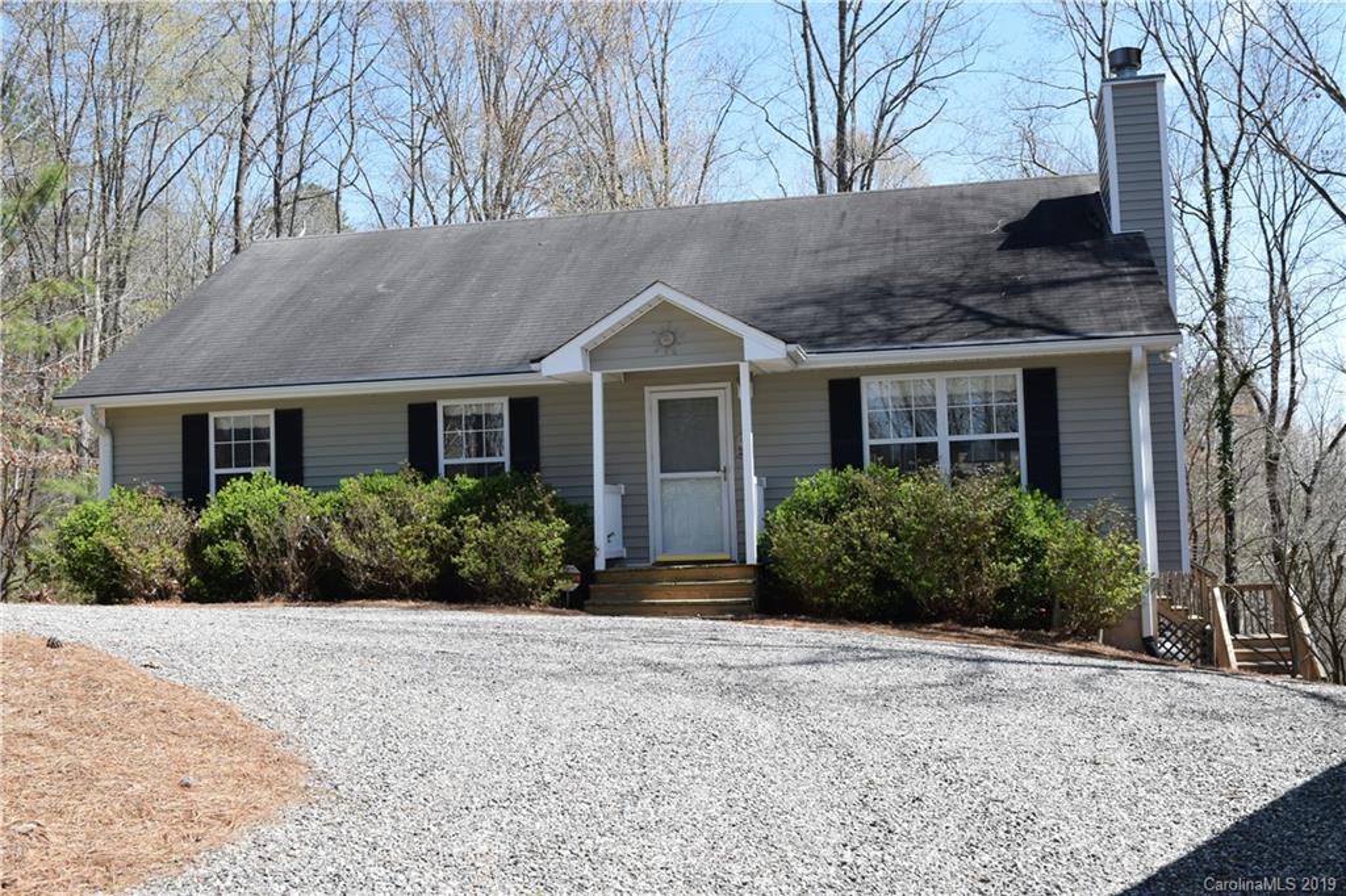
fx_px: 1514
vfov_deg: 33.0
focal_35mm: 40
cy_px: 448
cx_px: 673
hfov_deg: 47.9
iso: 200
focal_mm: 27
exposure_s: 1/250
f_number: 8
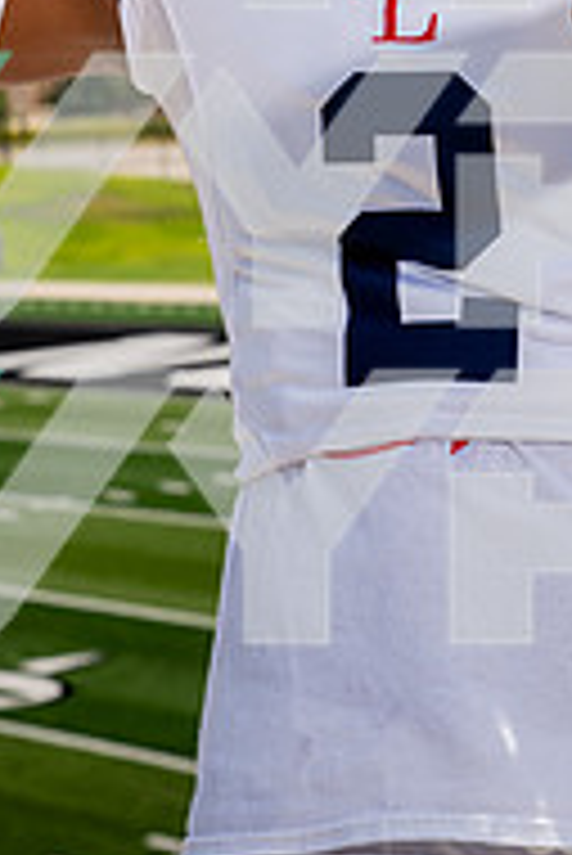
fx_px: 3830
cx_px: 405
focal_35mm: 161
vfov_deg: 12.7
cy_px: 194
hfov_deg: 8.5
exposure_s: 1/250
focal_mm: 68
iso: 100
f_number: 7.1
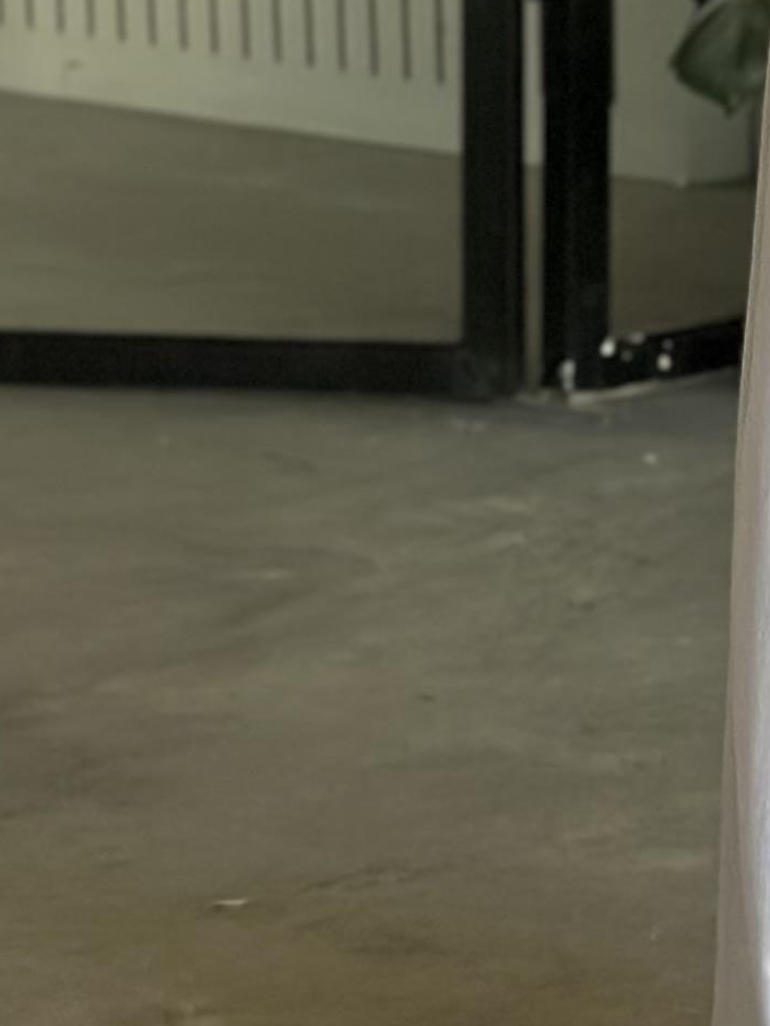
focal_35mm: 206
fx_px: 6106
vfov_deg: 9.2
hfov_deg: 7.1
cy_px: -730
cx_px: 1061
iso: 125
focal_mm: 6.86
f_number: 1.78
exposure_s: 1/63
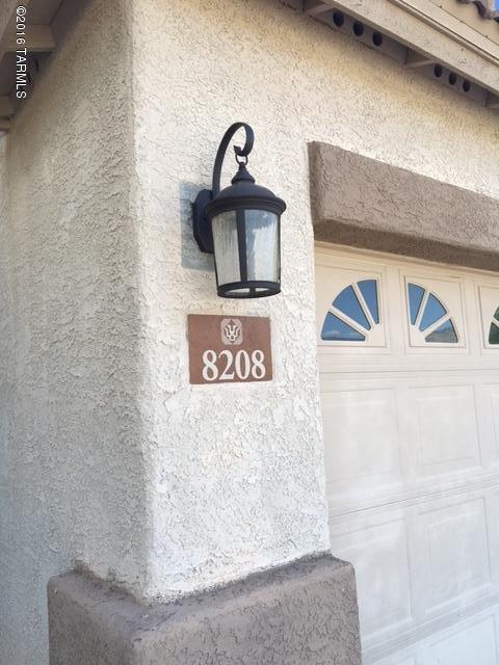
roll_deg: +3.1
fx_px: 557
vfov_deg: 61.7
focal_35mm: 29
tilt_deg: +6.5
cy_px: 332
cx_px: 250
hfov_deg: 48.2
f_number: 2.2
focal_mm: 4.15
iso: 25
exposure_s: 1/407
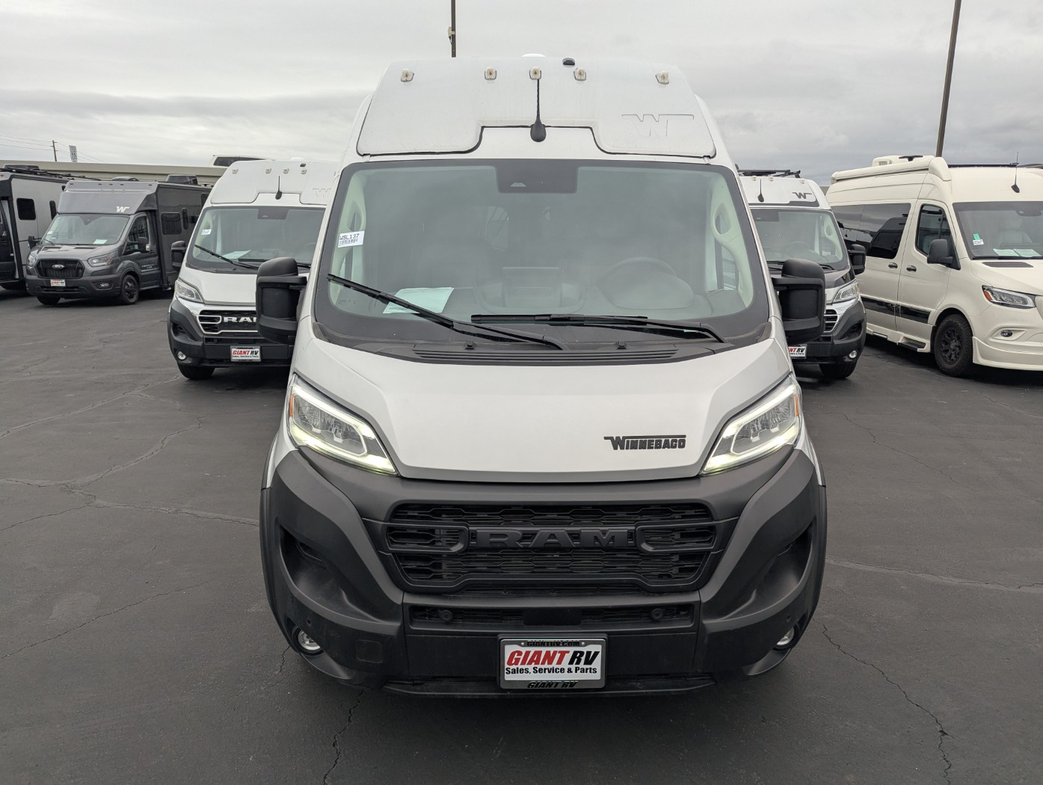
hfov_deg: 71.5
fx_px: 724
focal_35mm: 24
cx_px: 522
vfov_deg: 56.9
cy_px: 392
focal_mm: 6.81
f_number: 1.85
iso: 45
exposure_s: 1/871
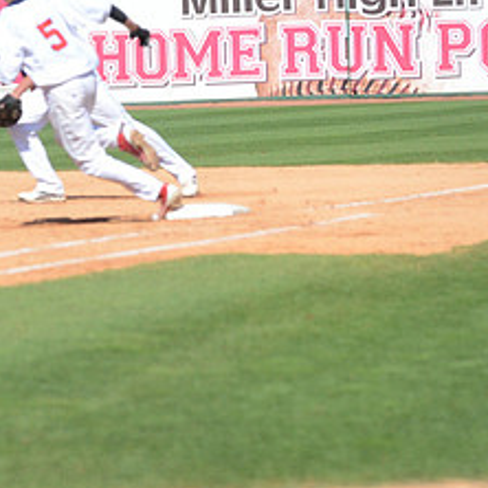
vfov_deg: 3.8
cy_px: 99
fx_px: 7432
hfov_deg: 3.8
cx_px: 90
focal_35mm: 466
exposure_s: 1/8000
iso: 1250
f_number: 4.8
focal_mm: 140
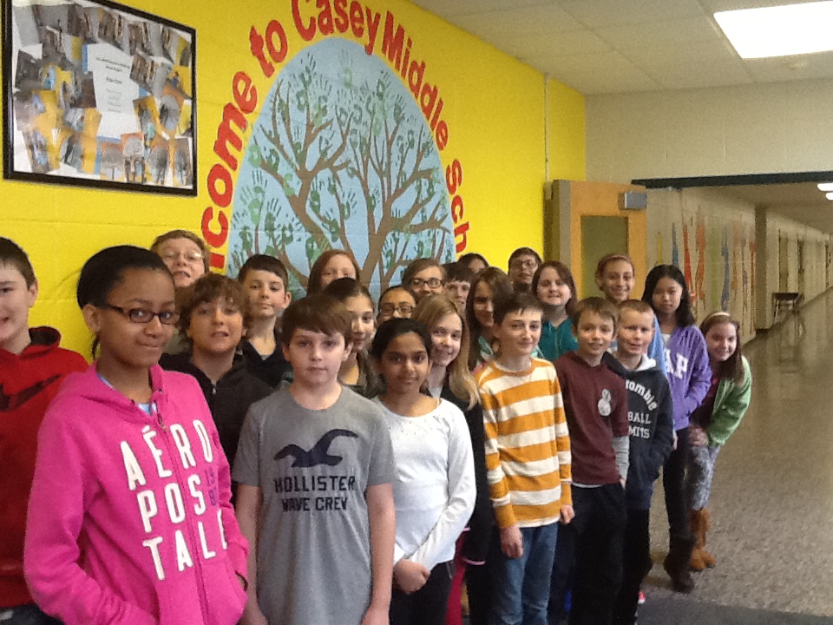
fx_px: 1059
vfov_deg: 32.9
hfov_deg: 42.9
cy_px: 312
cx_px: 416
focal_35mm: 44
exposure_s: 1/30
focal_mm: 2.03
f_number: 2.4
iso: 125
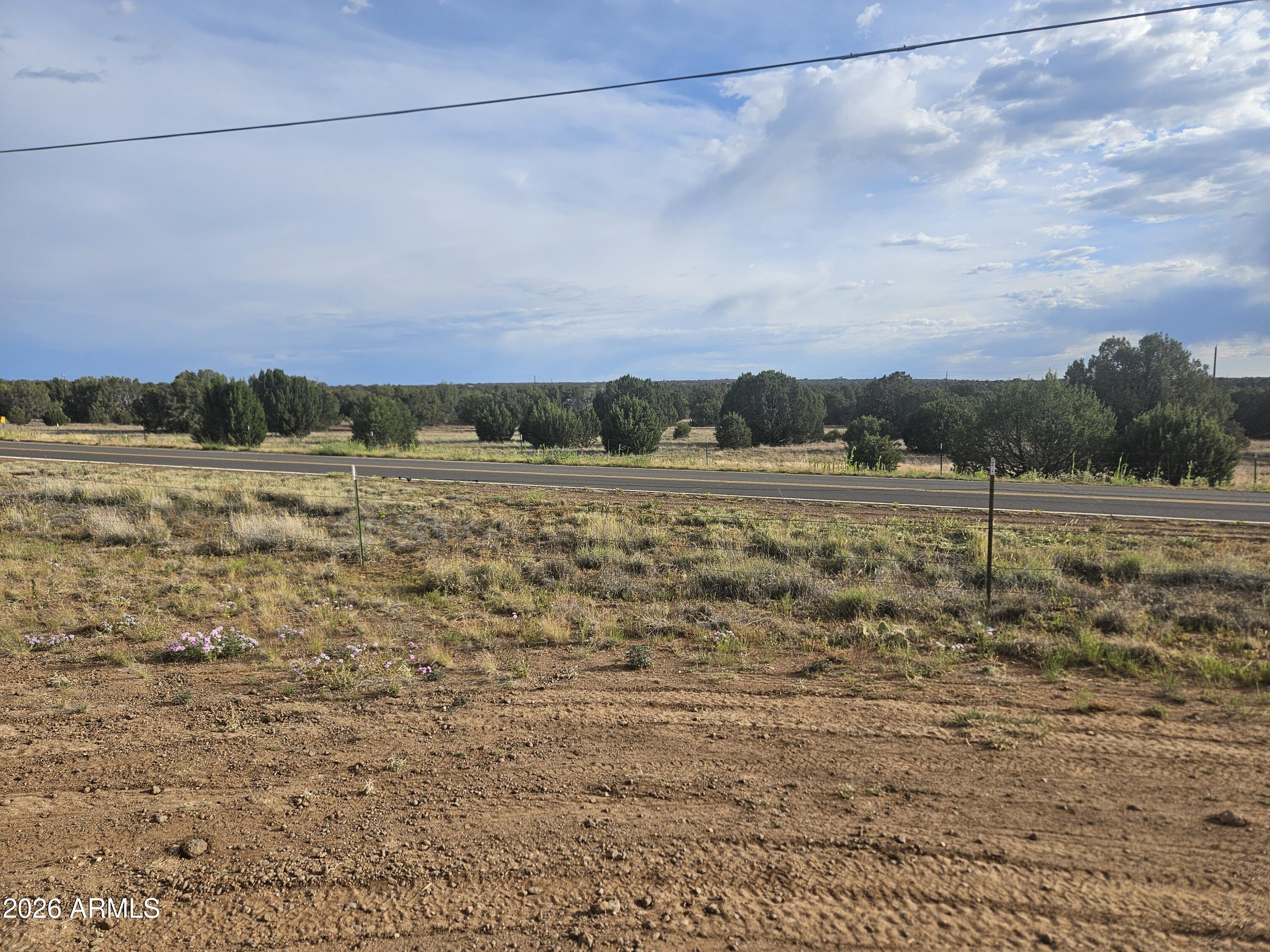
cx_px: 635
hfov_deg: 73.9
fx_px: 844
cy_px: 476
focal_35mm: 23
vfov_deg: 58.9
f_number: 1.8
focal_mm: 5.4
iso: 25
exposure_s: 1/2423
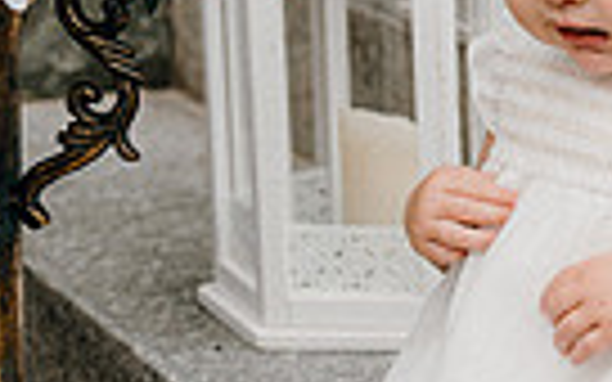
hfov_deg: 11.6
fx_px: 2835
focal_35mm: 170
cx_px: 994
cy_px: 303
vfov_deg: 7.7
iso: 125
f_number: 3.5
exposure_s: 1/200
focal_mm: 39
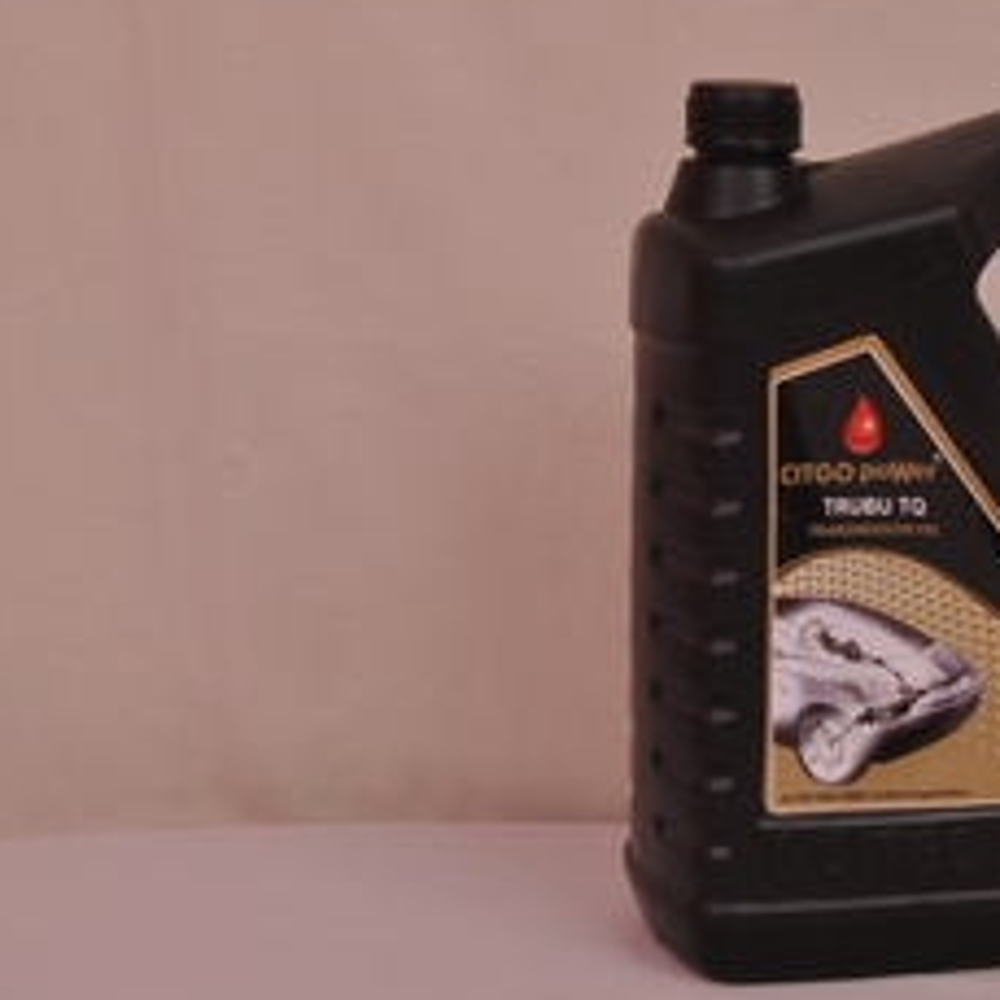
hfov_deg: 14.7
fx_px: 3824
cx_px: 930
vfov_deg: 14.9
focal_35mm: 117
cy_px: 594
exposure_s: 1/200
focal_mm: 42
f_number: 32
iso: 400
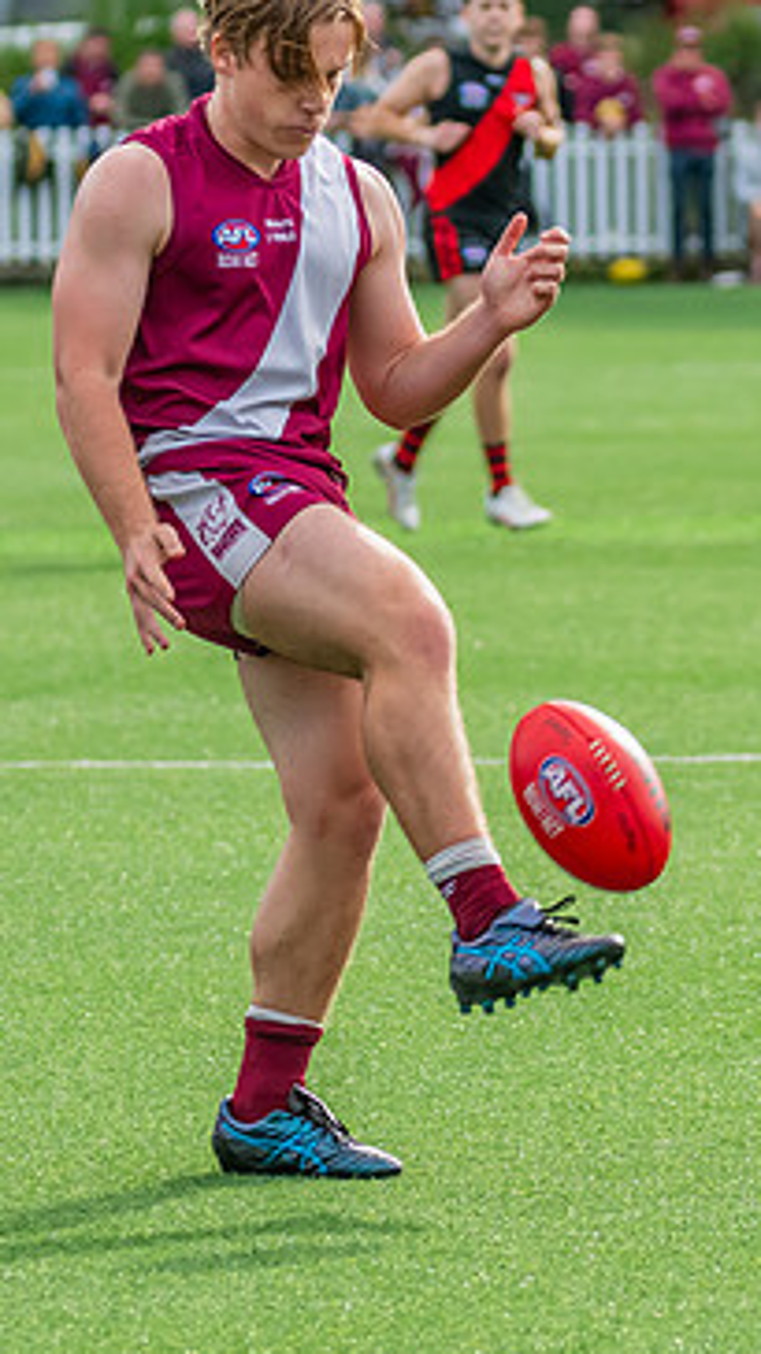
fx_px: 17167
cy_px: 656
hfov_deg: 2.5
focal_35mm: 478
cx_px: 298
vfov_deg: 4.5
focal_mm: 170
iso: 800
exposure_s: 1/1250
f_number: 5.6
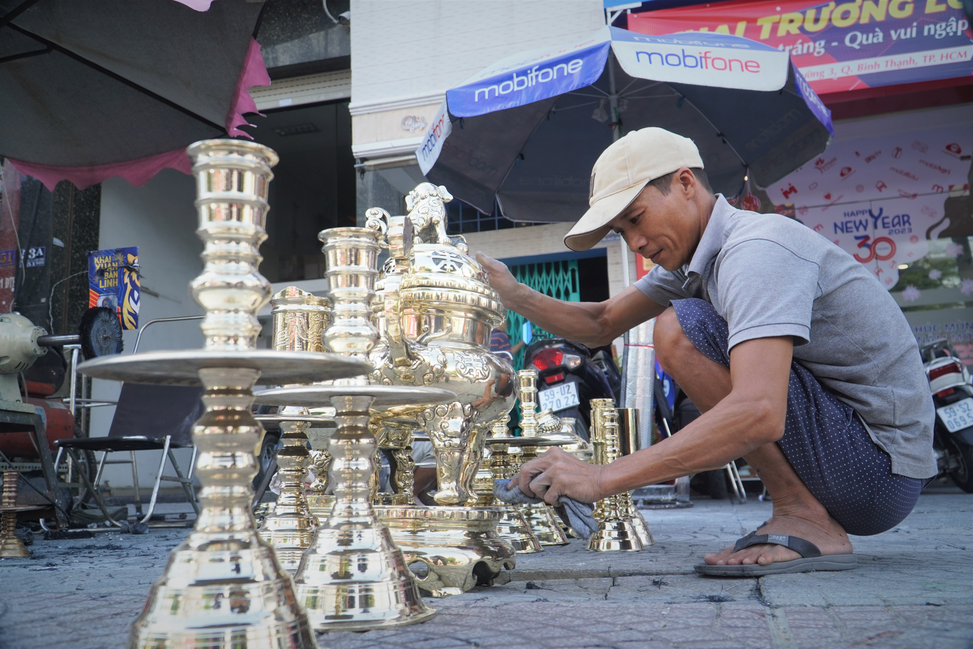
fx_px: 851
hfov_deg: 59.5
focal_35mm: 32
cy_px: 324
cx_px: 486
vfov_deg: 41.7
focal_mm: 21
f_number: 4.5
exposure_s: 1/400
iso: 250
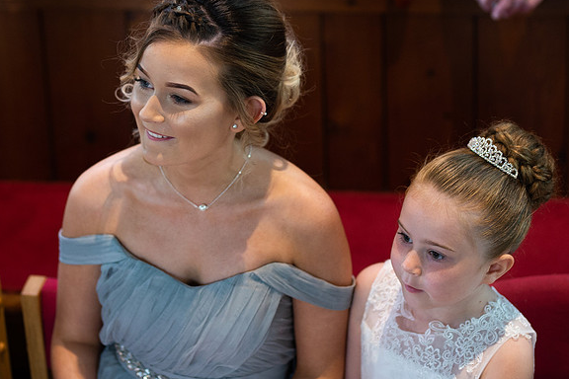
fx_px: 2007
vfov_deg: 10.8
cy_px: 107
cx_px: 226
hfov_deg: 16.1
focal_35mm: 127
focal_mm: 85
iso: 1250
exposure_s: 1/100
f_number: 2
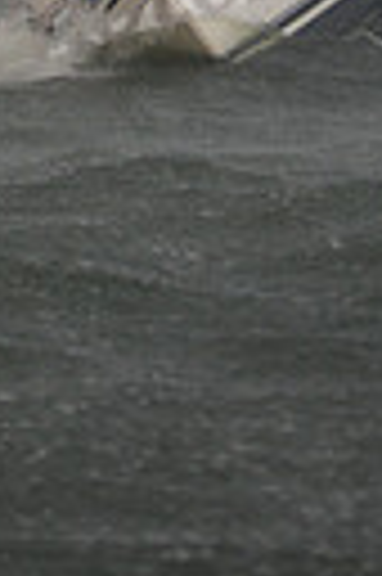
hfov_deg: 4.3
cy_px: -666
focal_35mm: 317
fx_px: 5059
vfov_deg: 6.3
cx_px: -272
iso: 400
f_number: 2.8
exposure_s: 1/640
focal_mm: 70
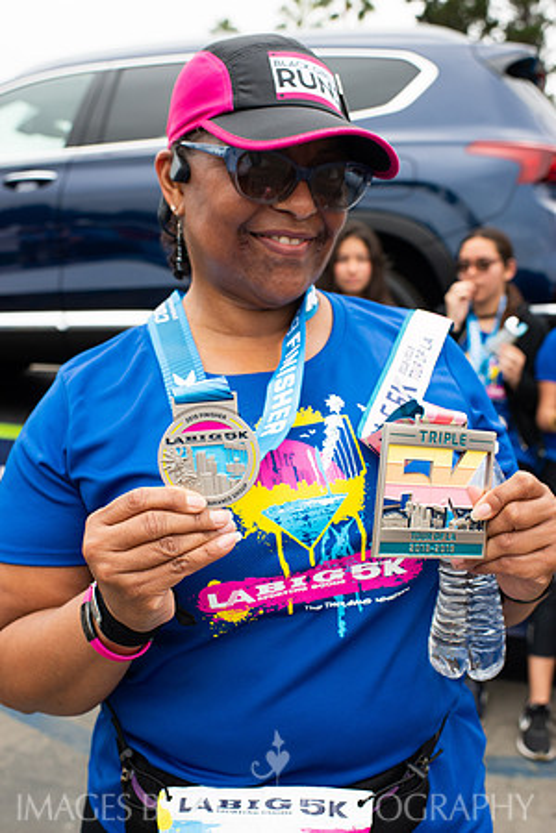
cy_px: 416
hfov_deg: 37.9
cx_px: 278
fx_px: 811
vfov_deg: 54.4
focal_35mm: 35
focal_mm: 35
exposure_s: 1/320
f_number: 5.6
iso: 400
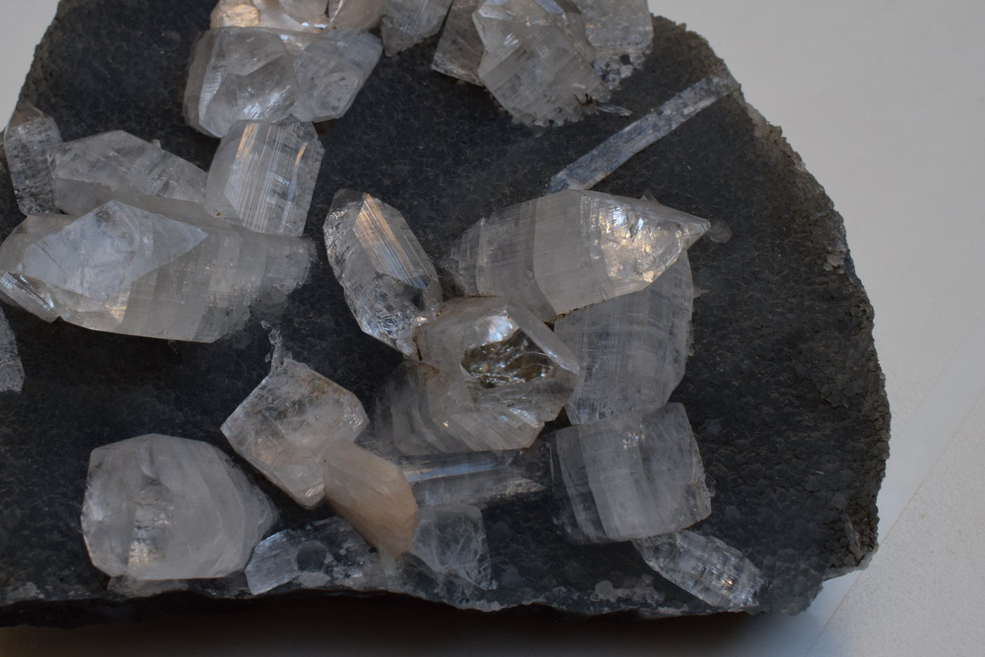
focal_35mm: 43
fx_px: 1166
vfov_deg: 31.4
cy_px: 263
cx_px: 383
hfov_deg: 45.5
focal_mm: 23
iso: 1000
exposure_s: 1/40
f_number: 14
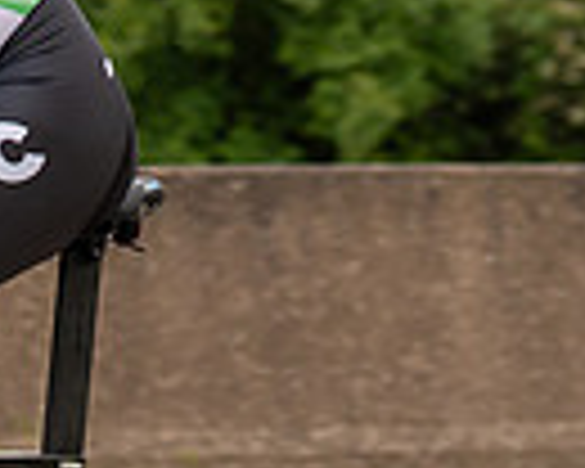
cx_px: -654
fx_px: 8813
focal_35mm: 509
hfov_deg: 3.8
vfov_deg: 3.0
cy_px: 280
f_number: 3.5
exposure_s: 1/1000
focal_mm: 70
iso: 250
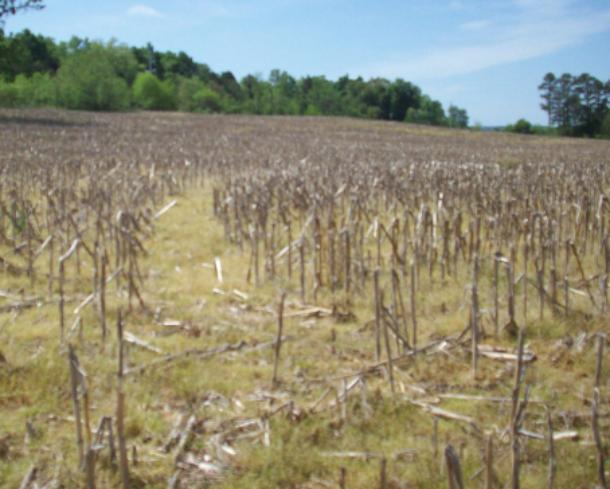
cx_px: 240
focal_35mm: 53
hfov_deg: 35.2
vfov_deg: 28.6
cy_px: 226
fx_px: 958
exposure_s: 1/519
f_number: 5.6
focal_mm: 6.2
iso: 80
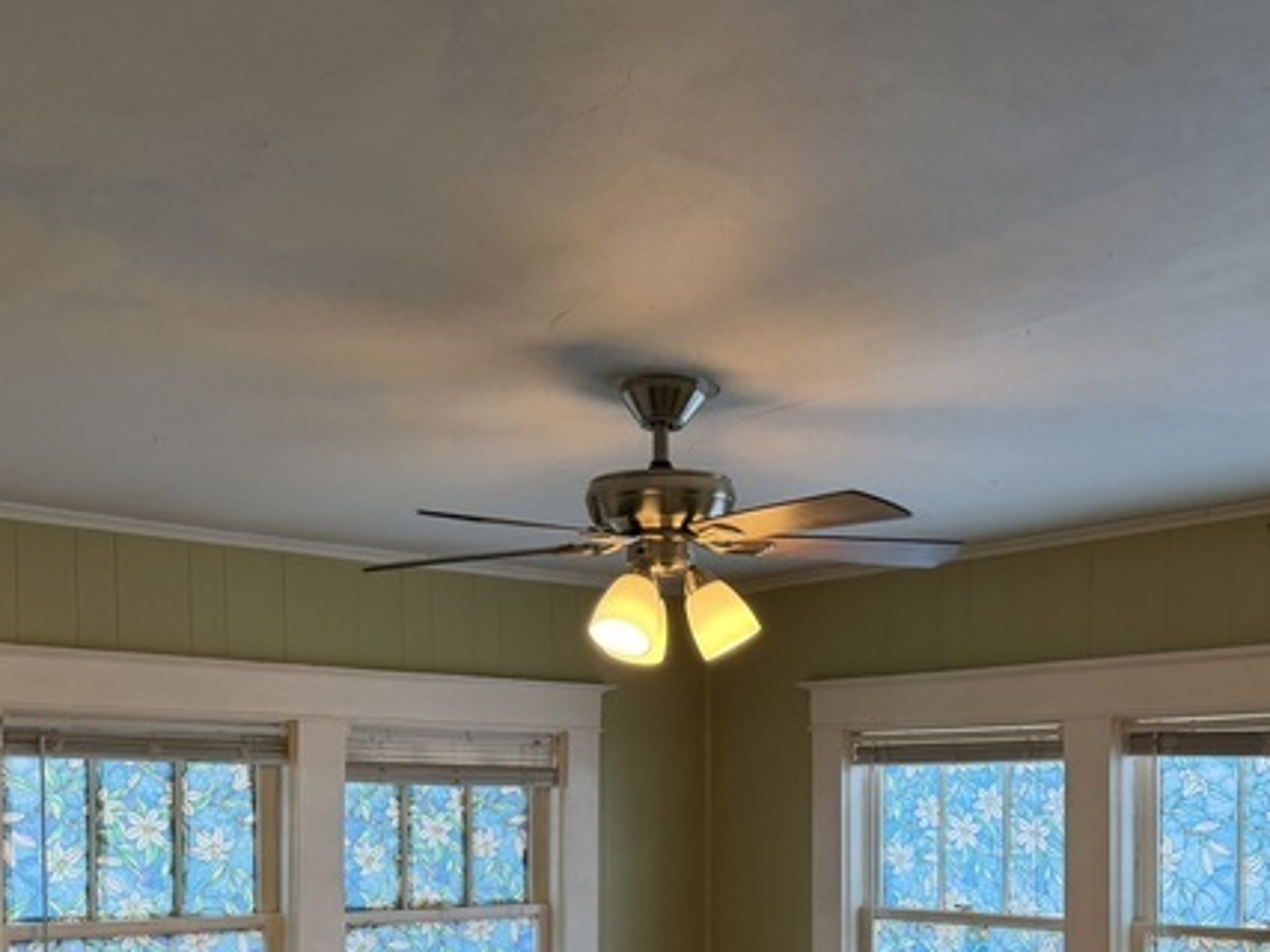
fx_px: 1651
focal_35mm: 45
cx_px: 622
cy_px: 845
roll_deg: +1.1
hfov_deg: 42.1
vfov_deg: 30.8
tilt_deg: -2.0
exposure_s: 1/154
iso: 125
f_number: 1.78
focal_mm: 6.76
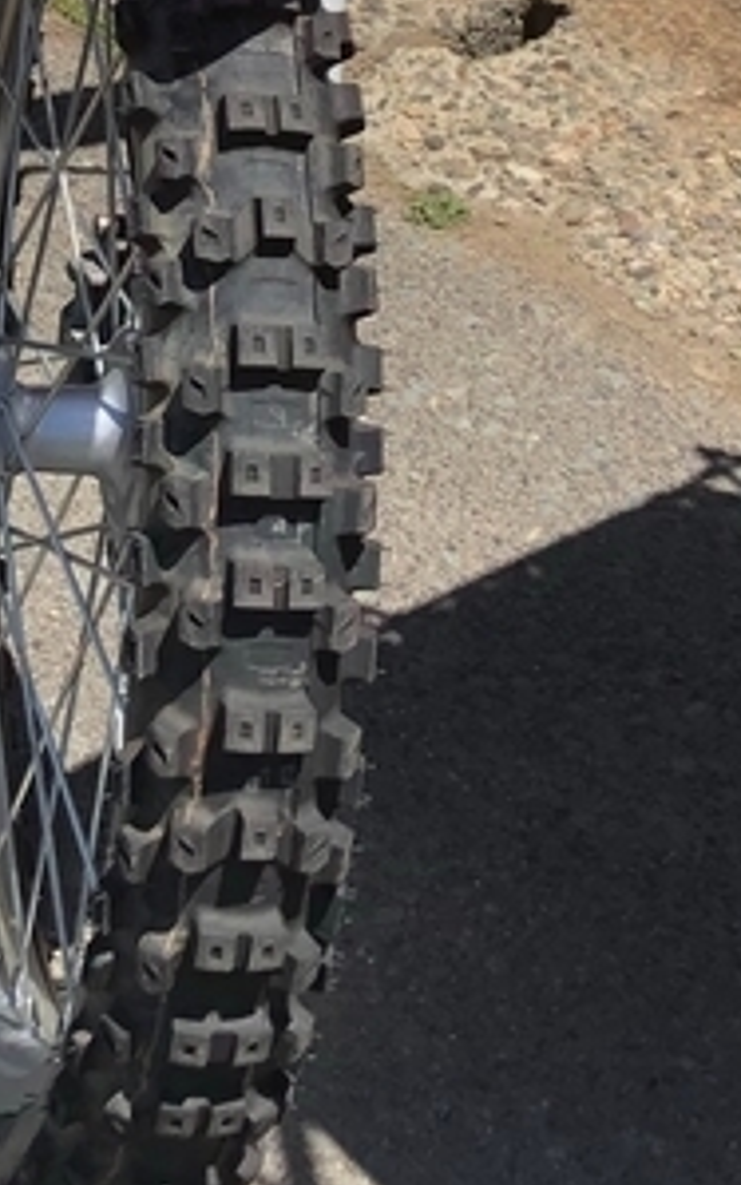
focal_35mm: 119
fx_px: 3843
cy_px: -345
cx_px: -48
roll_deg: +0.3
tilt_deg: -25.1
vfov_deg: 16.6
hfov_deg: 10.9
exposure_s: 1/1429
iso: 20
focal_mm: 3.99
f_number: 1.8
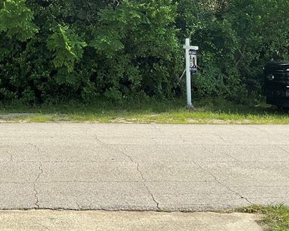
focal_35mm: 63
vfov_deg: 23.1
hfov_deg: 29.2
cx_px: 50
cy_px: -9
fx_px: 539
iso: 16
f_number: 1.8
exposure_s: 1/1055
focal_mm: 3
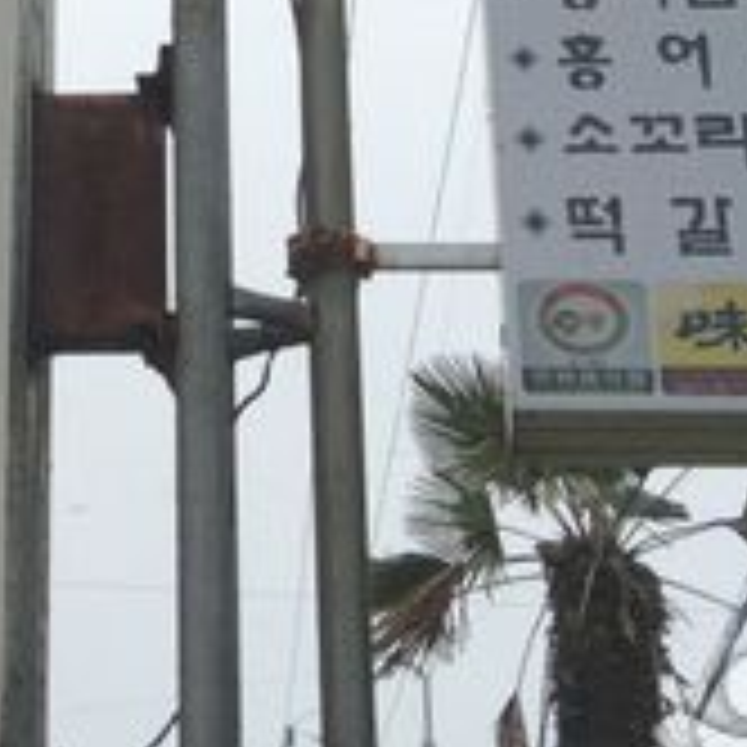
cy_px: -230
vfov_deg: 13.6
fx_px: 3003
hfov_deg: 13.7
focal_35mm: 123
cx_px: -173
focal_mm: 3.3
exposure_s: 1/650
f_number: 2.4
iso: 32
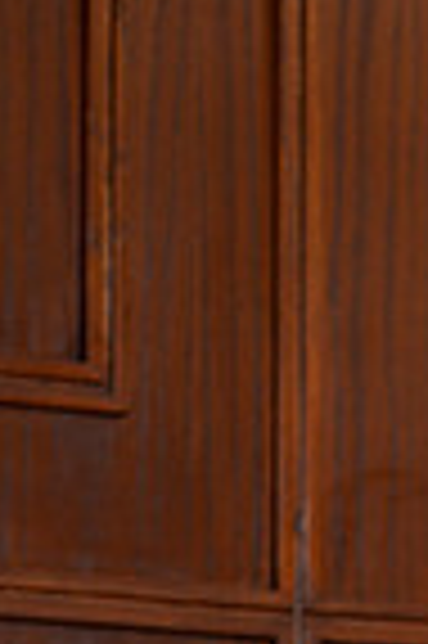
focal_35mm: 344
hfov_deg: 3.9
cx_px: 824
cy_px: 1225
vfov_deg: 5.9
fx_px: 6149
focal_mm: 85
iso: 200
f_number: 5.6
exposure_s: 1/250
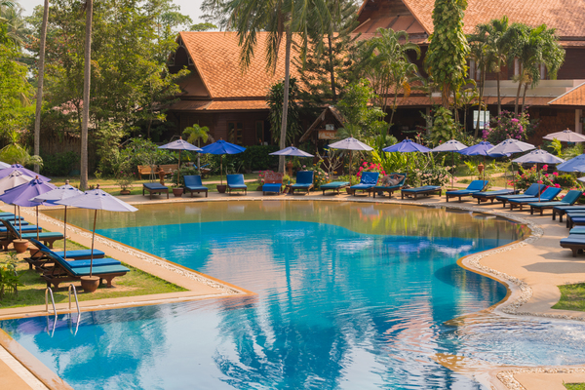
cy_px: 195
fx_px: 1137
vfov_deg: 19.5
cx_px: 292
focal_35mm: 70
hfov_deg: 28.8
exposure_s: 1/80
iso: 100
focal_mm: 70
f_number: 7.1
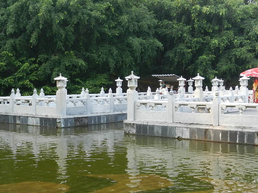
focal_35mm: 56
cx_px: 136
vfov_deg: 26.1
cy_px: 103
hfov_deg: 34.3
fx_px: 417
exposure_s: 1/160
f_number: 4.2
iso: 160
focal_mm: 8.2
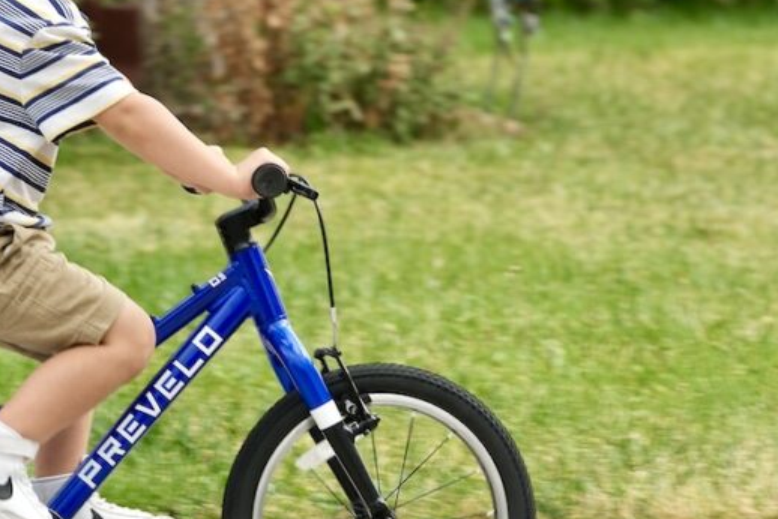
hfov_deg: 5.0
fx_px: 8973
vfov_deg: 3.3
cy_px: 232
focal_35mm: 415
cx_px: 275
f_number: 4
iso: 125
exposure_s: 1/340
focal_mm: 140
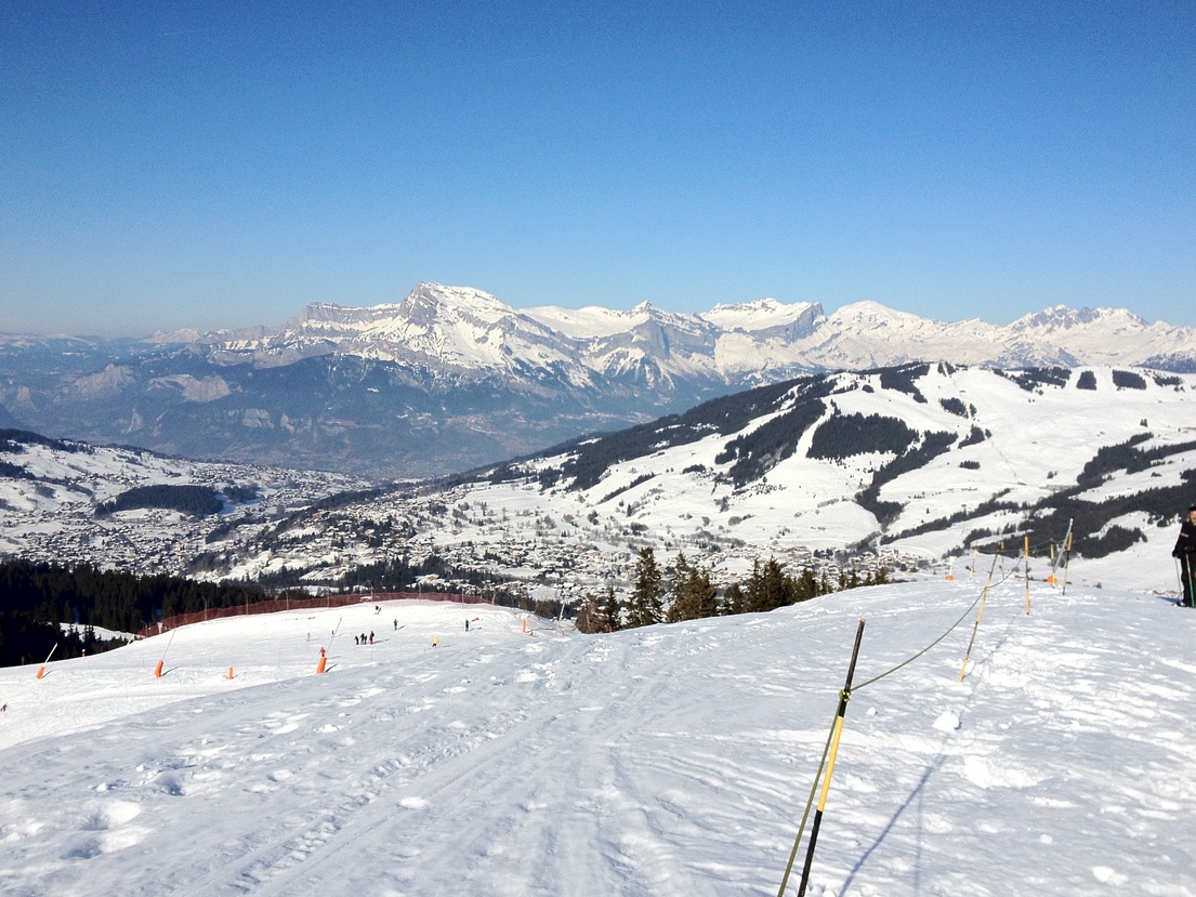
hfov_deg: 49.0
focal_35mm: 38
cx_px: 620
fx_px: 1313
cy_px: 433
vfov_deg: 37.7
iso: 64
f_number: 2.4
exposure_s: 1/4608
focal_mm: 4.28
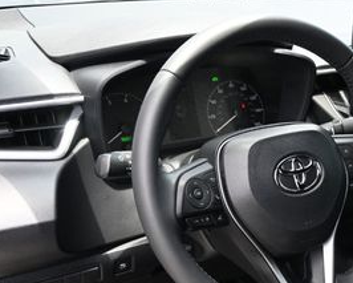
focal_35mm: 61
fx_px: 638
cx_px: 313
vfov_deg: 24.3
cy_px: 258
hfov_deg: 29.7
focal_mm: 18
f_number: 3.5
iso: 400
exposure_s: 1/200
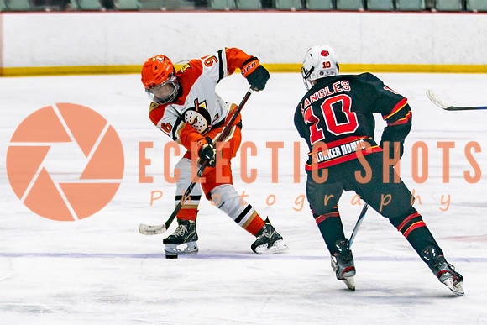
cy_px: 267
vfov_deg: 5.4
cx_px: 204
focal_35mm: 255
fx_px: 3446
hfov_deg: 8.1
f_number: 2.8
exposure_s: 1/640
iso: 500
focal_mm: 85
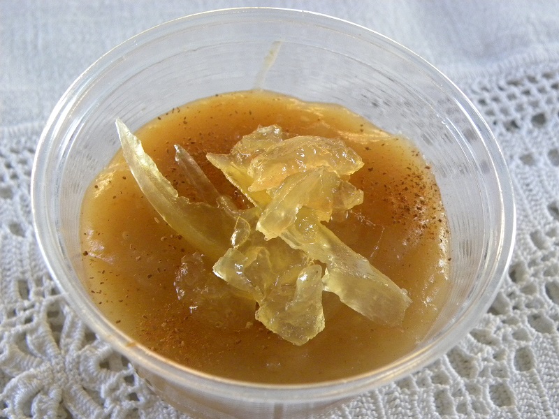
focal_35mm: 52
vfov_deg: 28.0
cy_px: 210
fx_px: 840
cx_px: 280
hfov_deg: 36.8
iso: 400
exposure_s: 1/81.8
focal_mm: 9.2
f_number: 3.5
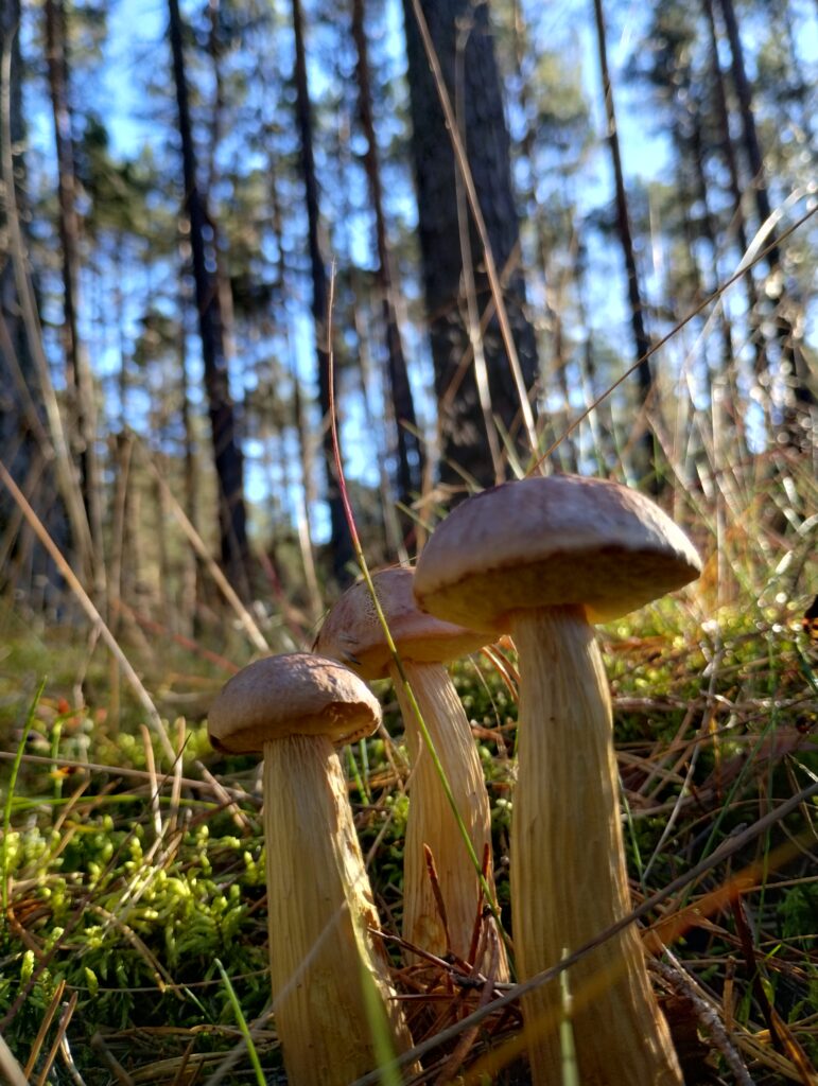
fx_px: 880
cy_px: 543
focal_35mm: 28
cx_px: 409
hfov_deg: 49.9
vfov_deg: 63.4
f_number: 1.8
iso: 104
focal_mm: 4.27
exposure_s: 1/100
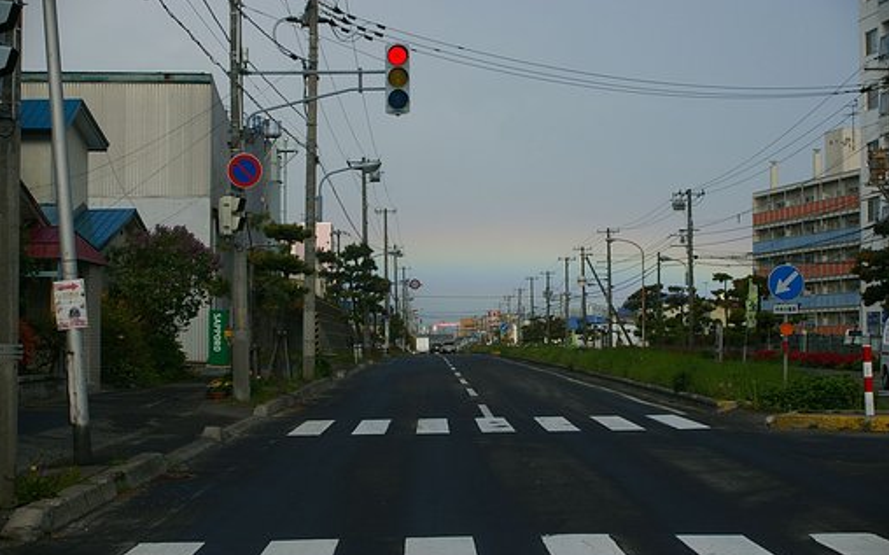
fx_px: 1865
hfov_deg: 26.8
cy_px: 270
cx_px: 444
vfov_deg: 16.9
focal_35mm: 77
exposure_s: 1/400
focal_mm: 50
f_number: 11
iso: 200
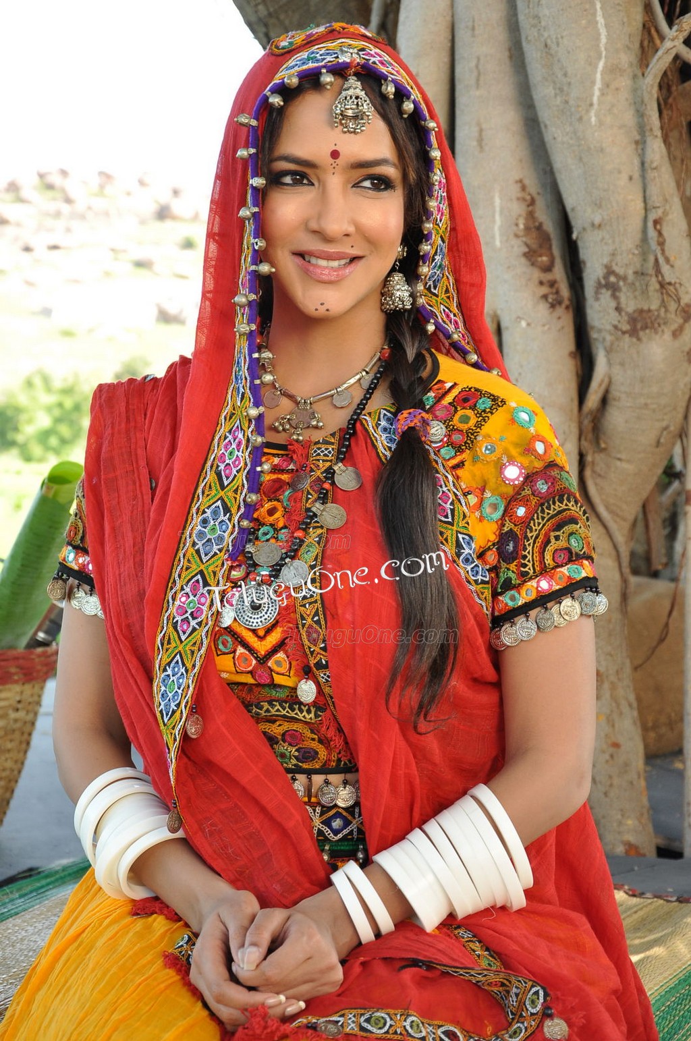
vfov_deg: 29.9
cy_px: 520
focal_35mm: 68
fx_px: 1949
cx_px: 346
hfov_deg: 20.1
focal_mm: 45
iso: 500
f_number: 5.6
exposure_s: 1/125
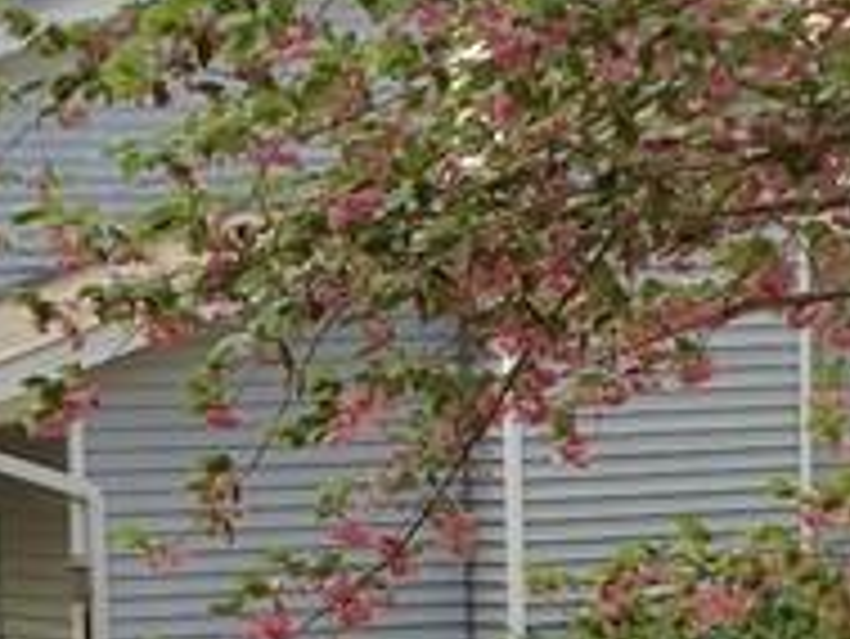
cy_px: 873
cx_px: 279
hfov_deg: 12.6
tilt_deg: -6.8
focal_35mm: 157
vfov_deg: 9.3
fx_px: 3858
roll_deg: +1.7
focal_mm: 4.15
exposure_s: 1/503
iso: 25
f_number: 2.2
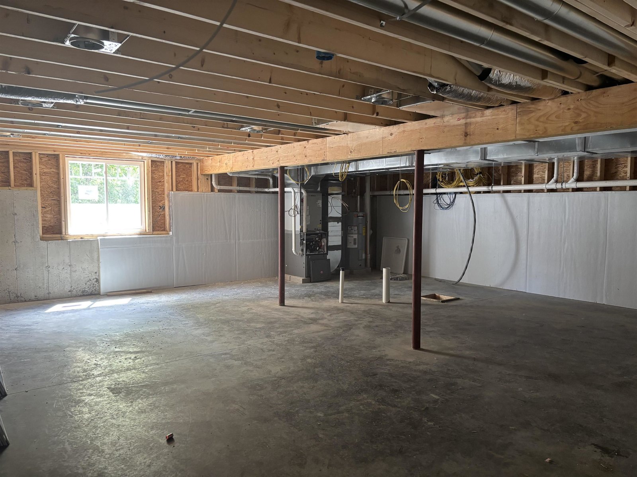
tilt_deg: -4.6
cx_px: 318
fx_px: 478
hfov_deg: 67.3
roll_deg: +0.1
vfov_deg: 53.1
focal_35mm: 26
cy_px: 238
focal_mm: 5.96
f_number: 1.6
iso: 200
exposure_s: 1/60
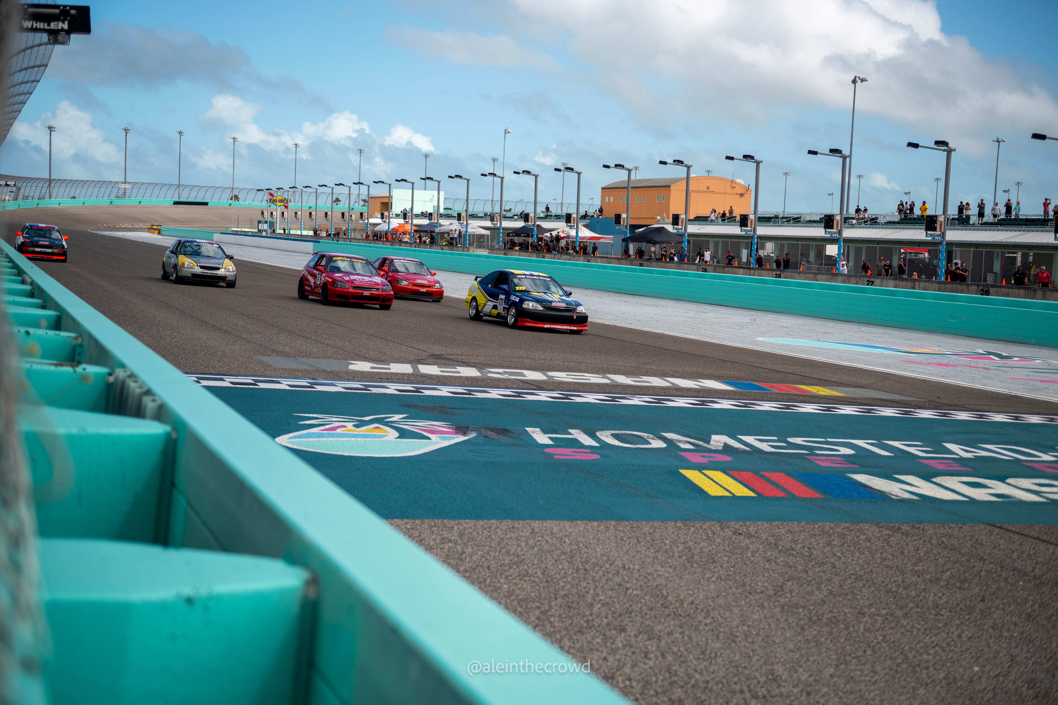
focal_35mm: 48
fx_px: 1411
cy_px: 352
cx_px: 529
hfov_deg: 41.1
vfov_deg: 28.1
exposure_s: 1/1600
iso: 160
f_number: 2.8
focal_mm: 48
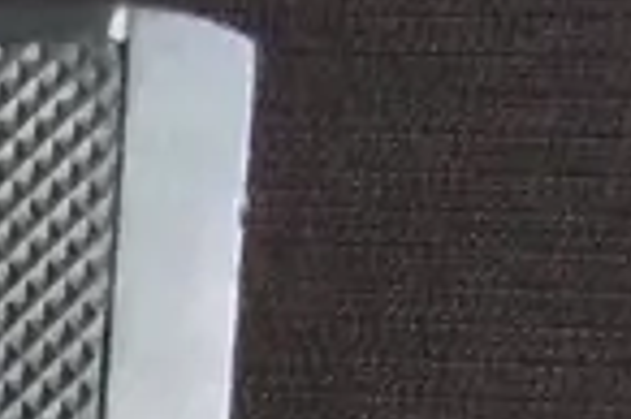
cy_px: 2047
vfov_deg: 5.4
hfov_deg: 10.1
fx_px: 3449
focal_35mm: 197
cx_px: -359
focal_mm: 2.87
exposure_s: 1/100
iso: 125
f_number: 2
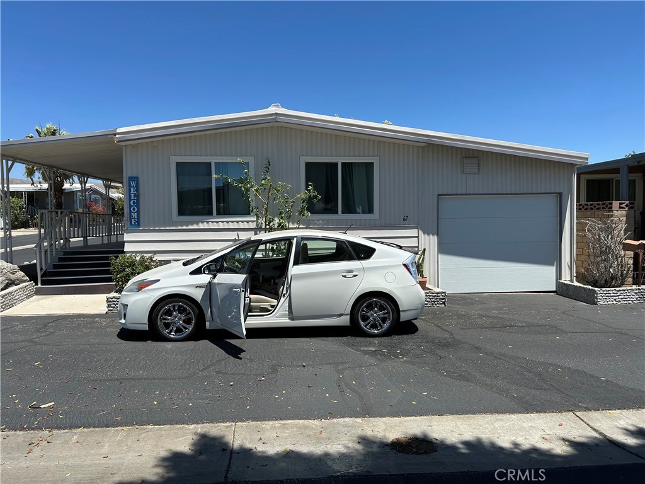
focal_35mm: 26
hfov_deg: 67.3
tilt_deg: -1.5
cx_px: 322
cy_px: 242
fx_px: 484
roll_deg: +0.8
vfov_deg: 53.1
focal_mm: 5.7
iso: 50
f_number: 1.5
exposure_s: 1/4630
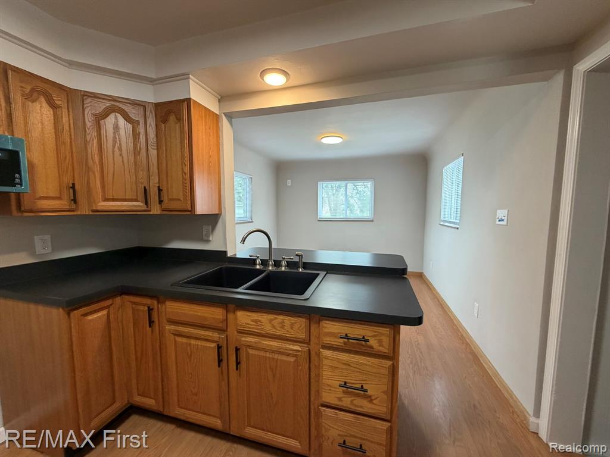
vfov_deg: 85.7
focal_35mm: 14
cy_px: 228
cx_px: 305
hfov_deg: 102.1
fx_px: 247
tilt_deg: -4.1
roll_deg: +0.5
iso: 200
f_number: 2.2
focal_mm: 2.22
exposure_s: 1/60
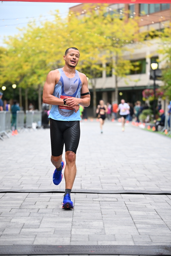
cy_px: 128
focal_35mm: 100
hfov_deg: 13.7
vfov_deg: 20.4
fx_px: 712
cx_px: 86
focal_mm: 100
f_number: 2.8
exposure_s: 1/1250
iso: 1250
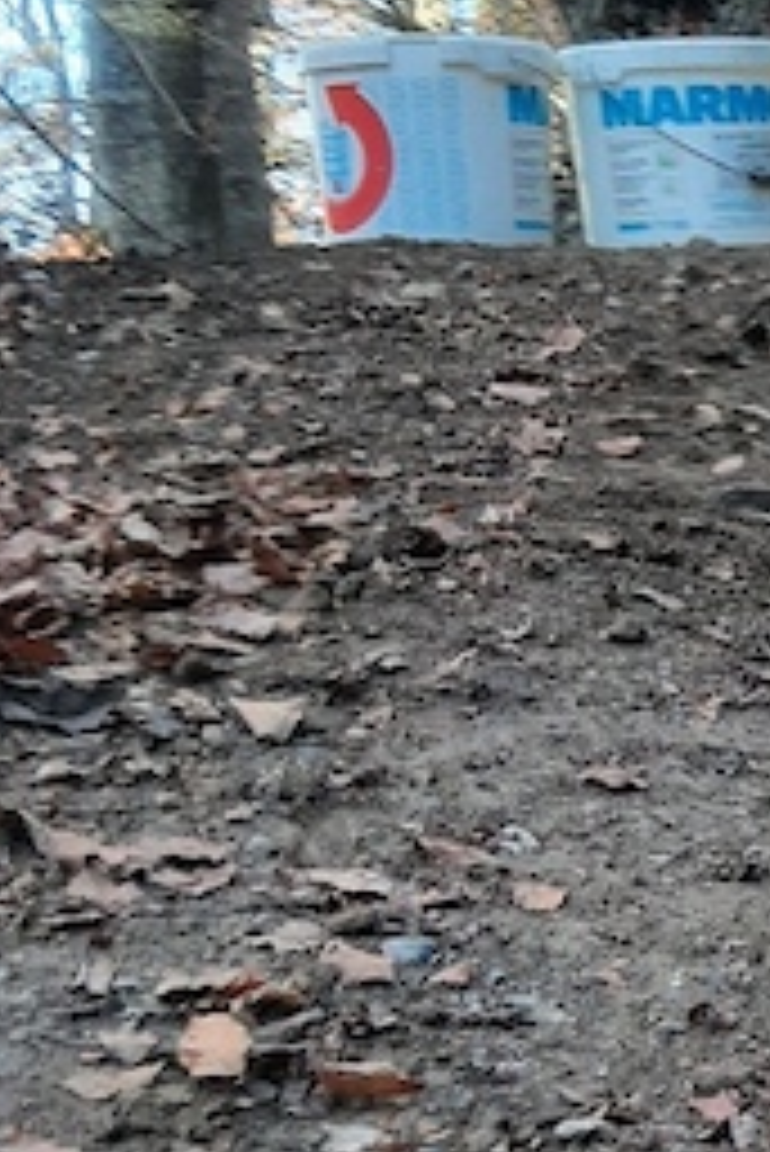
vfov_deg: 18.9
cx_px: 1522
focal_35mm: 108
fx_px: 3460
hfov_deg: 11.5
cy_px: 747
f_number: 1.7
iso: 40
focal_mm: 3.92
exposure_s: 1/50
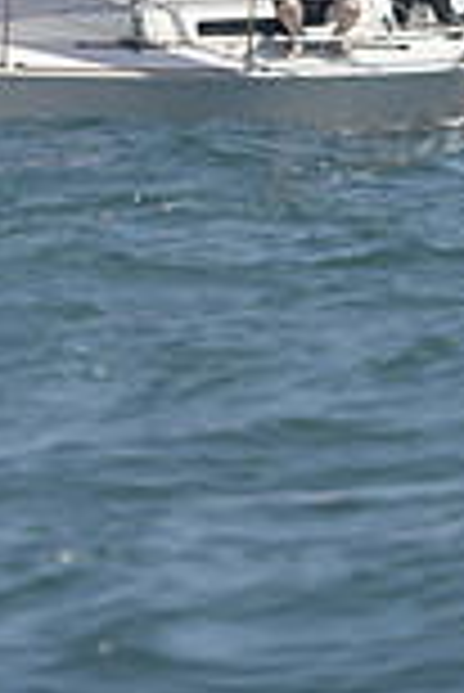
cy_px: -544
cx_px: 34
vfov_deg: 1.6
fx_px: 24631
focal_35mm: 1277
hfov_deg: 1.1
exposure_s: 1/1000
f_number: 7.1
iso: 280
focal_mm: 340
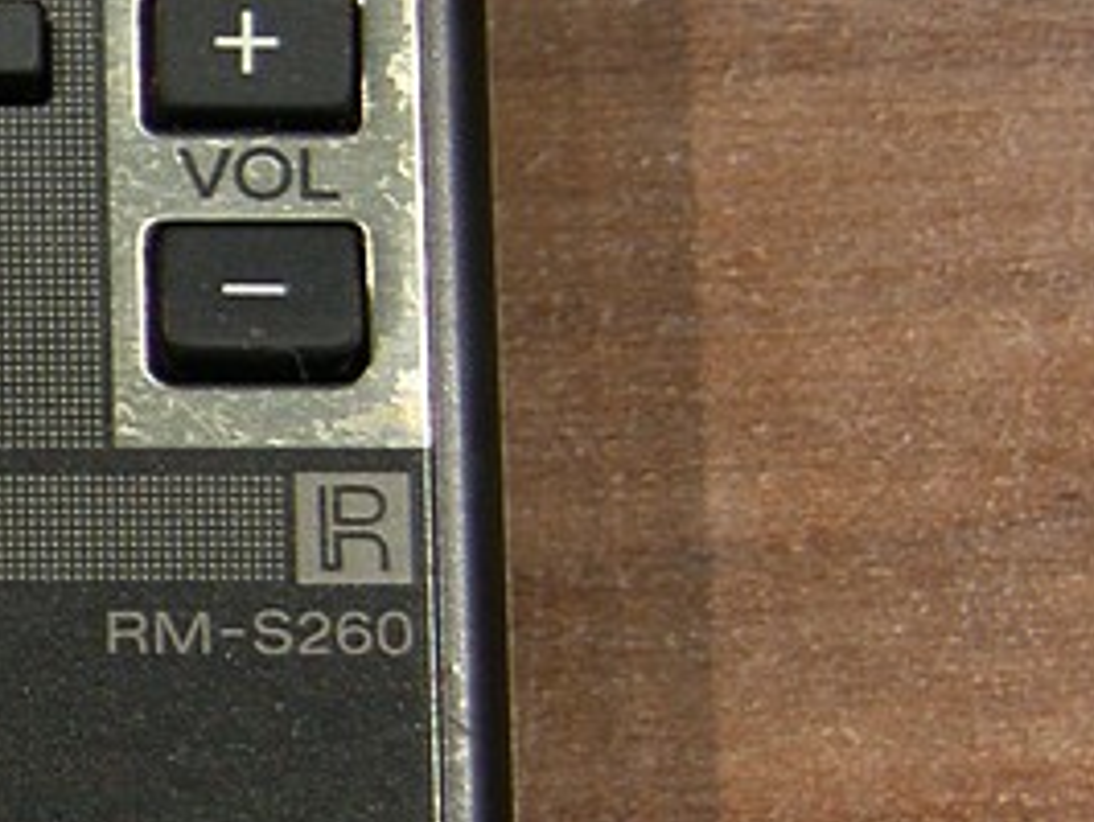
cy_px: 608
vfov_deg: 4.4
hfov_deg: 5.8
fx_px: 10692
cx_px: -827
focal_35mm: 338
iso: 50
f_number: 3.2
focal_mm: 23.2
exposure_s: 1/100
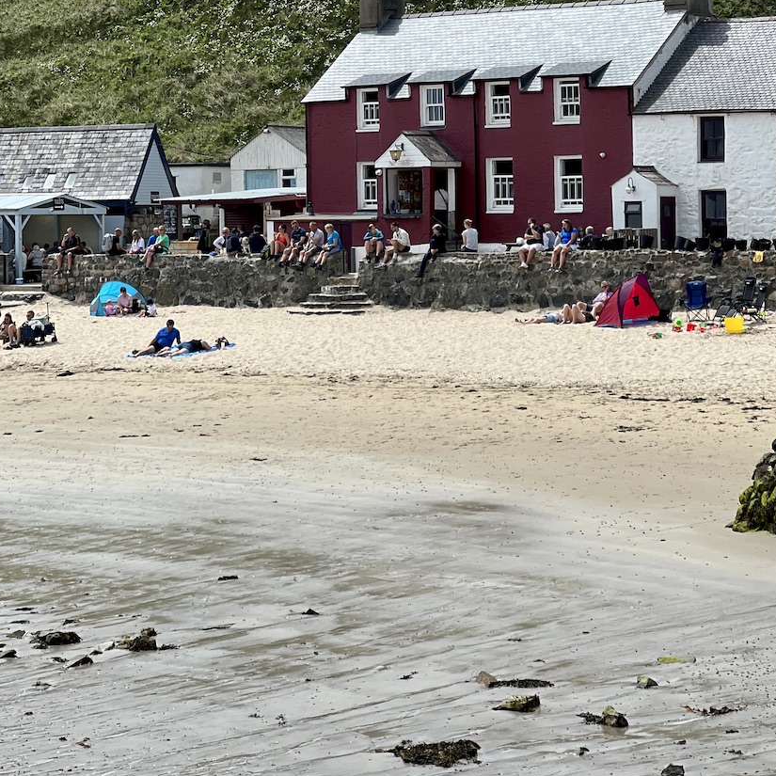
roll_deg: +1.5
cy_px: 172
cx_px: 395
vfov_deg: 15.7
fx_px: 2790
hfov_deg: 15.8
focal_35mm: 110
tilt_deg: +1.5
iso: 32
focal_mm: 9
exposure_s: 1/1167
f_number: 2.8
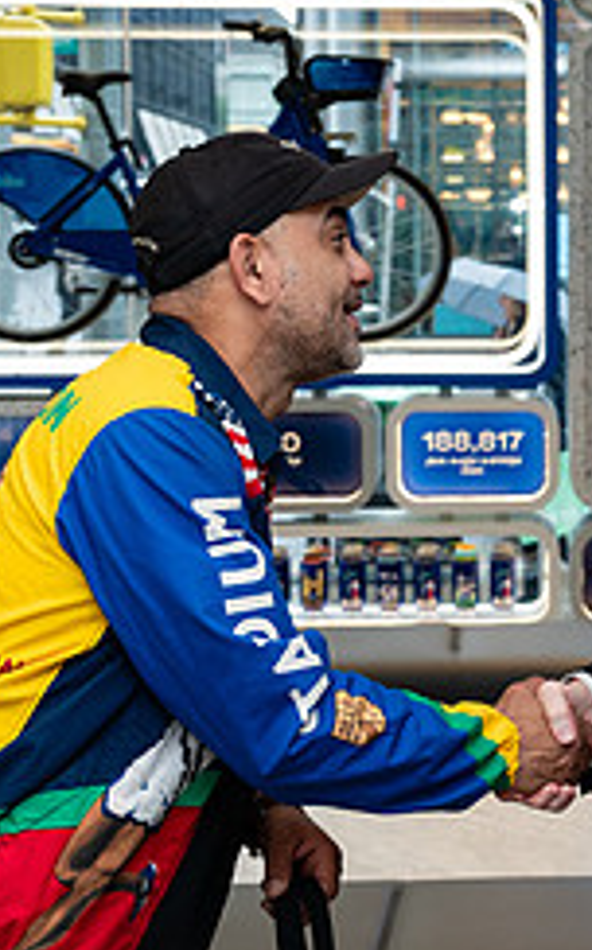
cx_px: 697
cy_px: 406
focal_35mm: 83
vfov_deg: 24.9
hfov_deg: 15.2
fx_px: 2148
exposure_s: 1/160
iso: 500
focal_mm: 29
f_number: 4
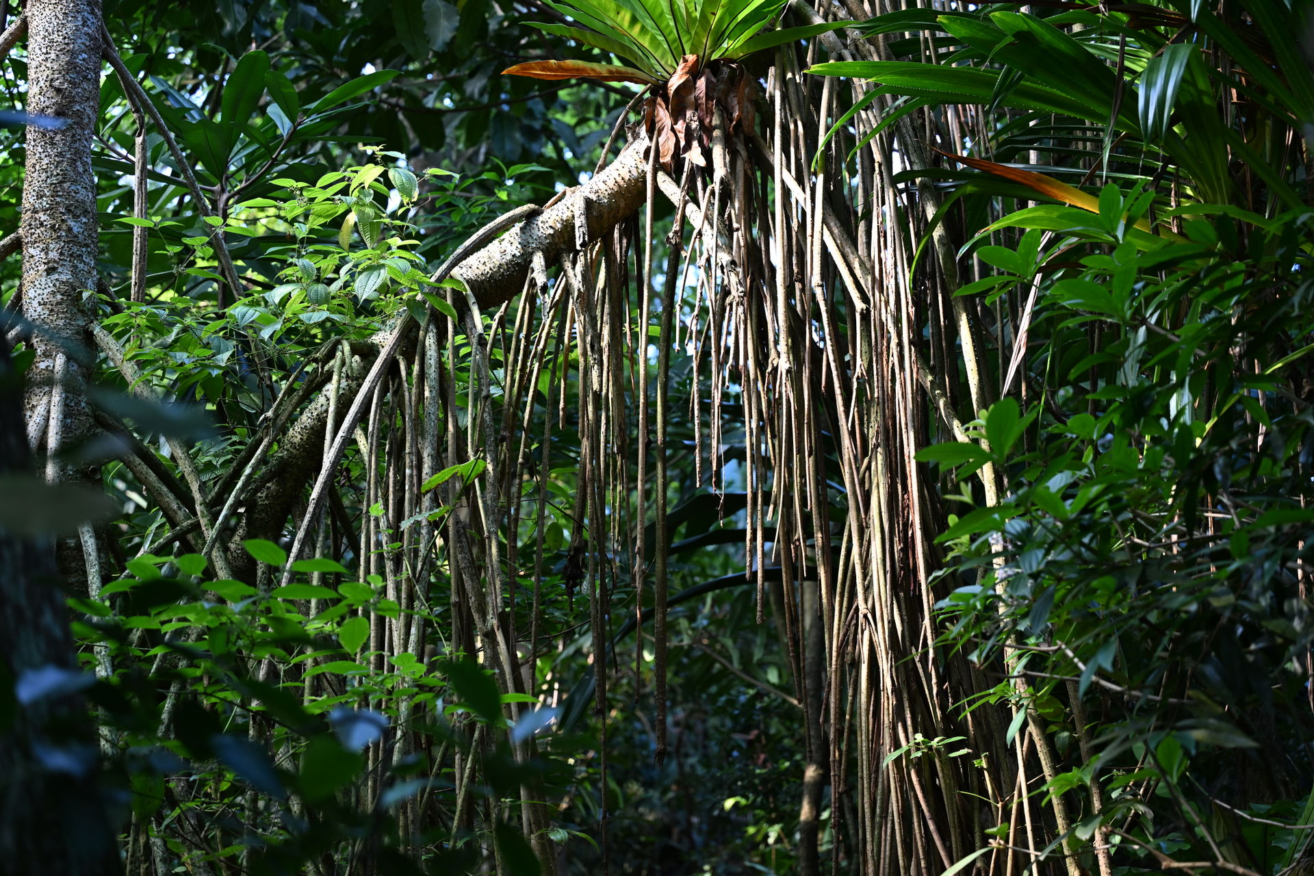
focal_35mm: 70
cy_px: 438
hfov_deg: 28.8
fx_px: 2555
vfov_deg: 19.5
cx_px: 657
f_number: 2.8
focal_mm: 70
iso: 320
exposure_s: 1/100
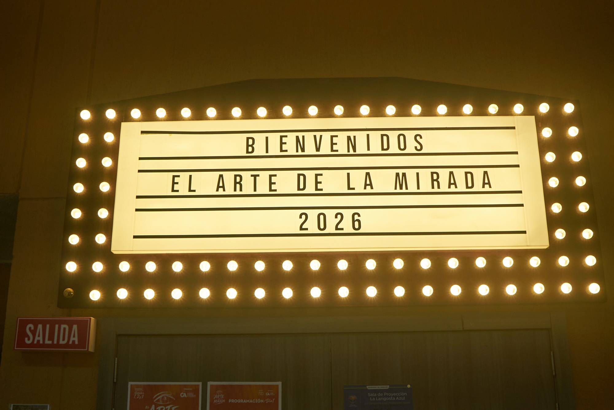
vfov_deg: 34.2
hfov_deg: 49.5
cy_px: 205
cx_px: 307
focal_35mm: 39
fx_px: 665
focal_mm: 26
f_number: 4
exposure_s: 1/160
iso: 160
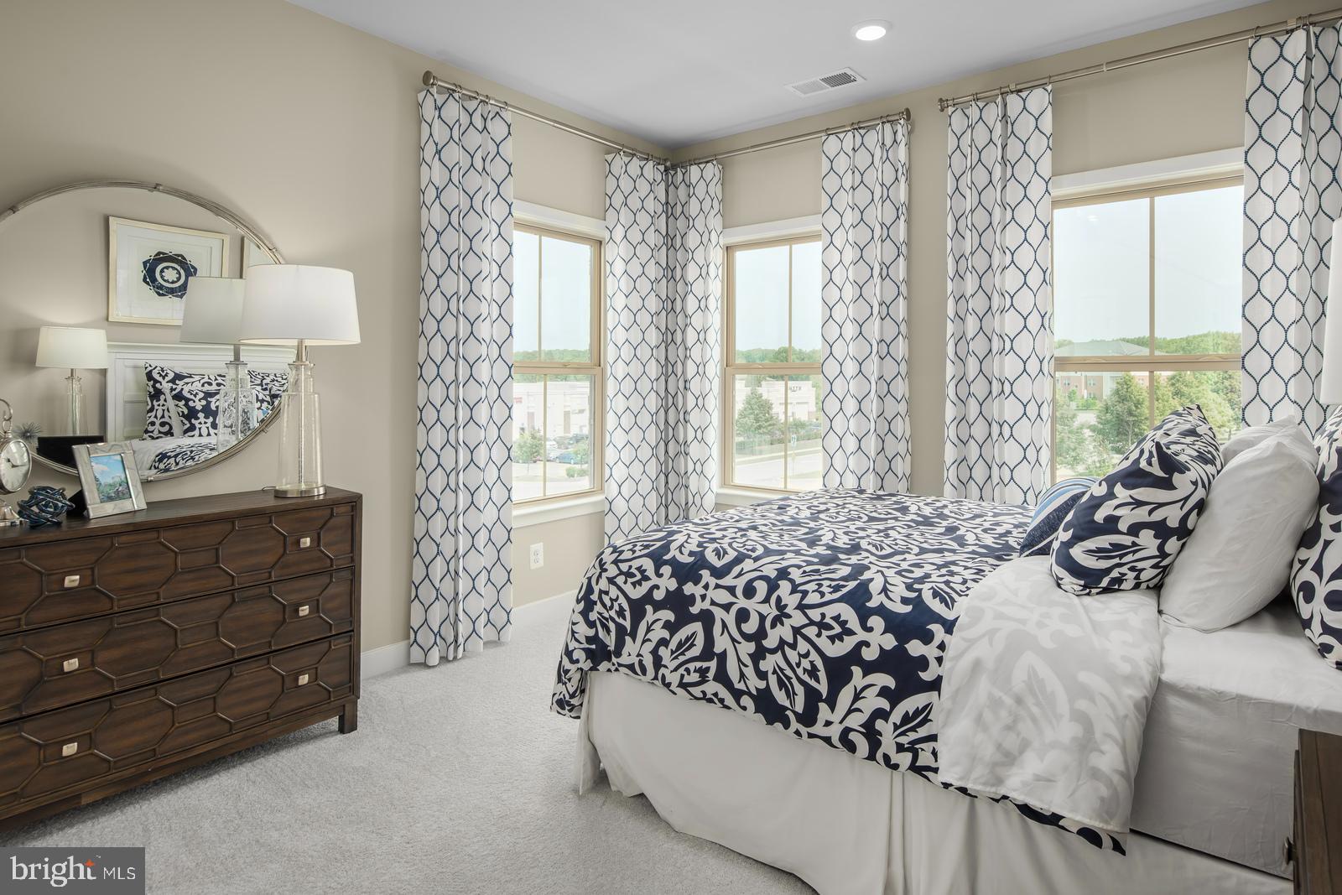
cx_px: 671
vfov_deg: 64.6
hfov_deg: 86.9
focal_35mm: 19
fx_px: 708
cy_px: 448
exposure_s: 1/200
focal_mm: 19
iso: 200
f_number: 9
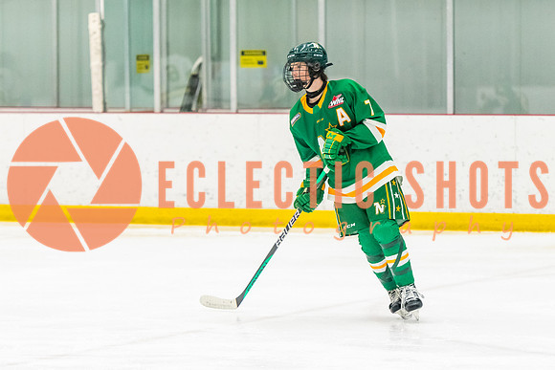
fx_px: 3159
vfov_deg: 6.7
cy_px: 177
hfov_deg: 10.0
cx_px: 305
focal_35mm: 205
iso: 3200
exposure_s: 1/800
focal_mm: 130
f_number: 2.8
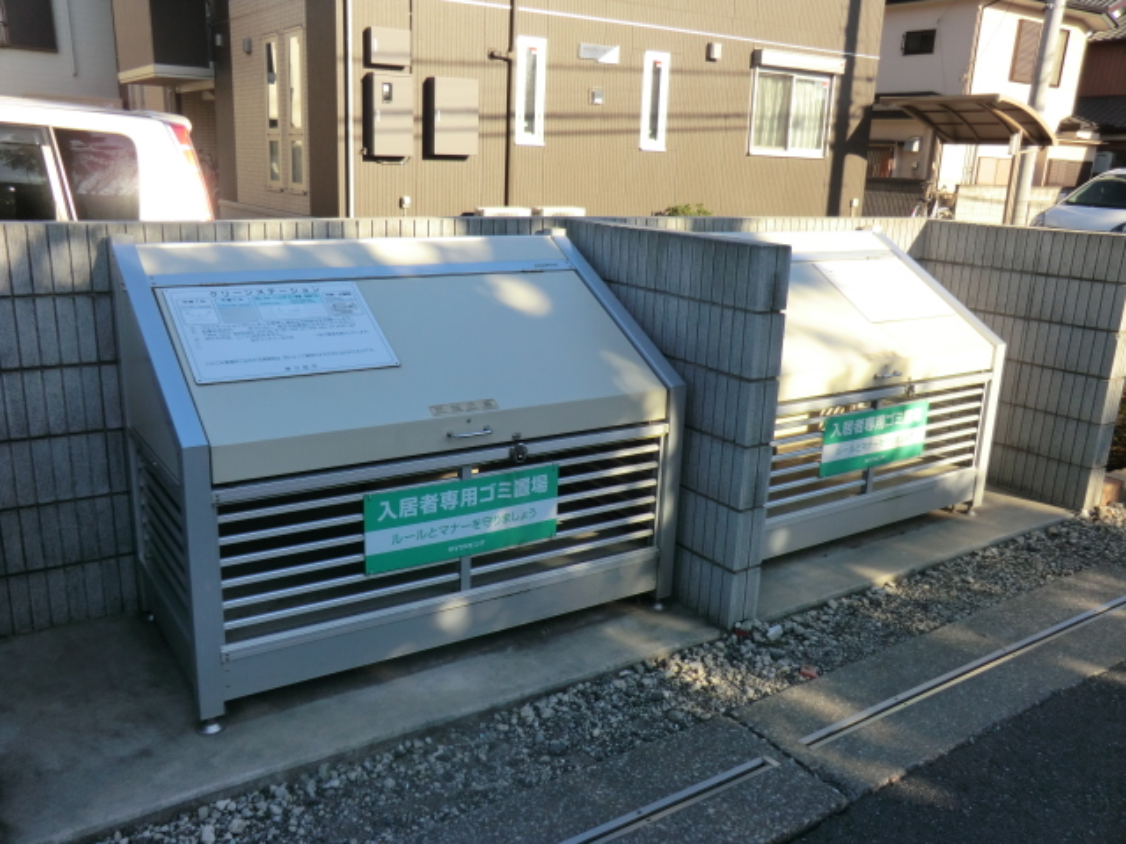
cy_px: 422
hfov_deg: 61.7
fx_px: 943
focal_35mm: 29
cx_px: 563
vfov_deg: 48.2
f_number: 3.5
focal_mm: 5.2
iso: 80
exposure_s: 1/400
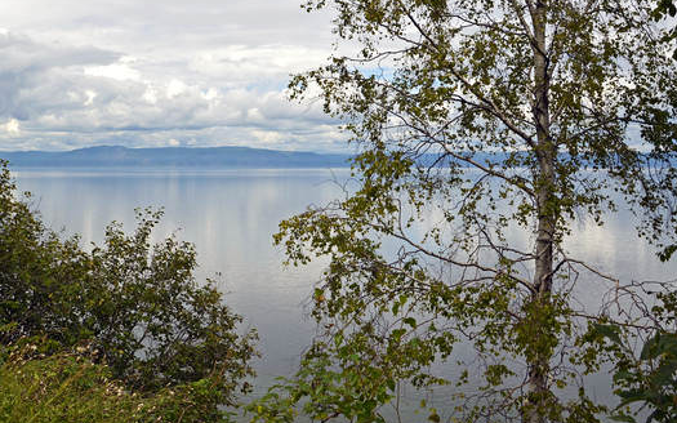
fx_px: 849
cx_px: 258
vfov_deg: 27.9
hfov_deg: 43.2
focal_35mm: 46
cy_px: 156
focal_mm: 22
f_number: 7.1
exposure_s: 1/200
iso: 100
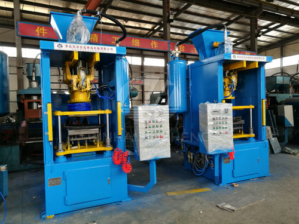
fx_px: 233
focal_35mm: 27
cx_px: 150
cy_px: 112
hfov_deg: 65.3
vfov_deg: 51.4
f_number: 2.2
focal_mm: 4.5
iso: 125
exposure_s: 1/50
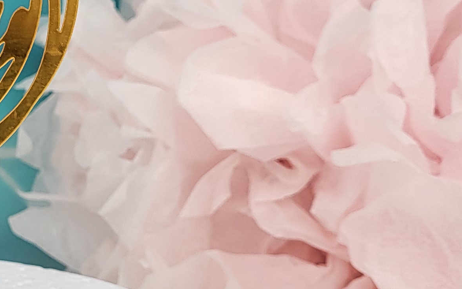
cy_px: 124
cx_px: -108
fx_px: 1183
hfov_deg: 20.5
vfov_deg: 13.9
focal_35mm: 94
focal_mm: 5.4
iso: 40
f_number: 1.8
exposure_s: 1/191
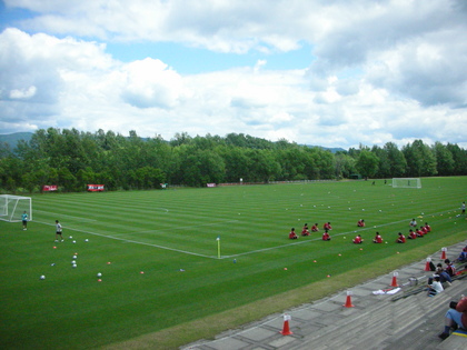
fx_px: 472
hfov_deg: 52.6
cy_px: 175
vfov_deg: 40.7
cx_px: 234
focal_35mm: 35
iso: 400
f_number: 8.5
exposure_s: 1/500
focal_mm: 5.8
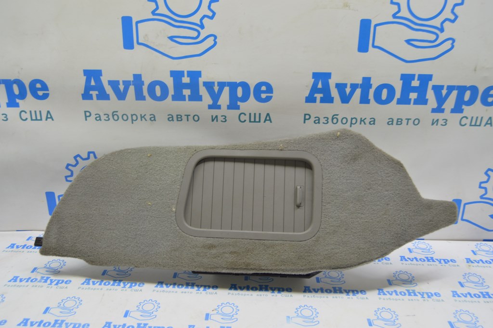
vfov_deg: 39.9
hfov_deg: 57.3
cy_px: 164
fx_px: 452
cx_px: 246
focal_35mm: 33
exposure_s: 1/20
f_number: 5.6
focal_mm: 22
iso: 400
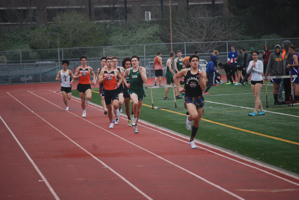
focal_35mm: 285
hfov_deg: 7.2
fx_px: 2370
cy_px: 100
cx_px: 150
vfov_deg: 4.8
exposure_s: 1/800
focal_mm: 190
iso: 1000
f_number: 5.6
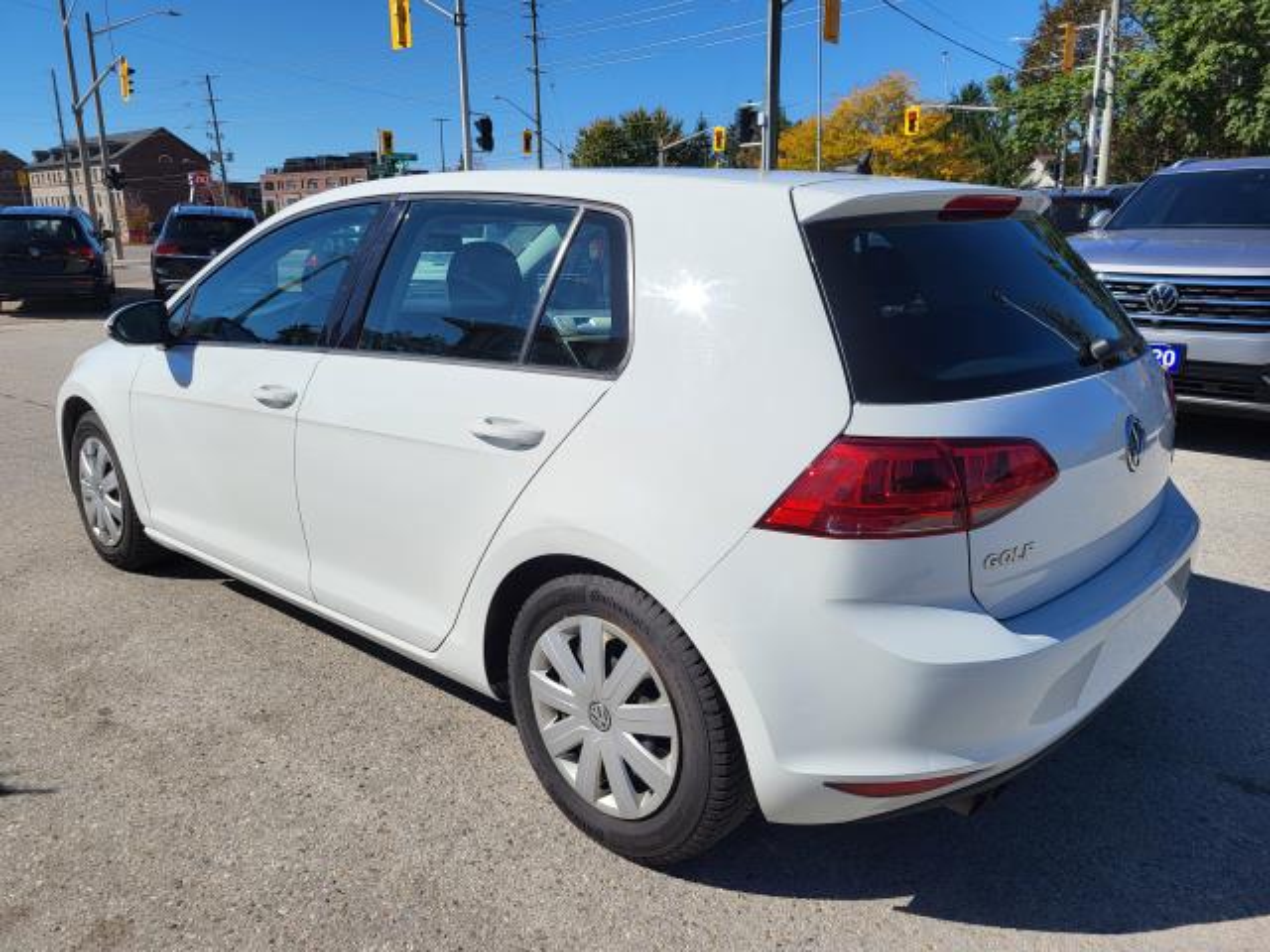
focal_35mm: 26
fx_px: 954
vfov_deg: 53.1
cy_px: 476
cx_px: 635
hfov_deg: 67.3
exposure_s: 1/5116
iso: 40
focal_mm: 5.4
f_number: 1.8
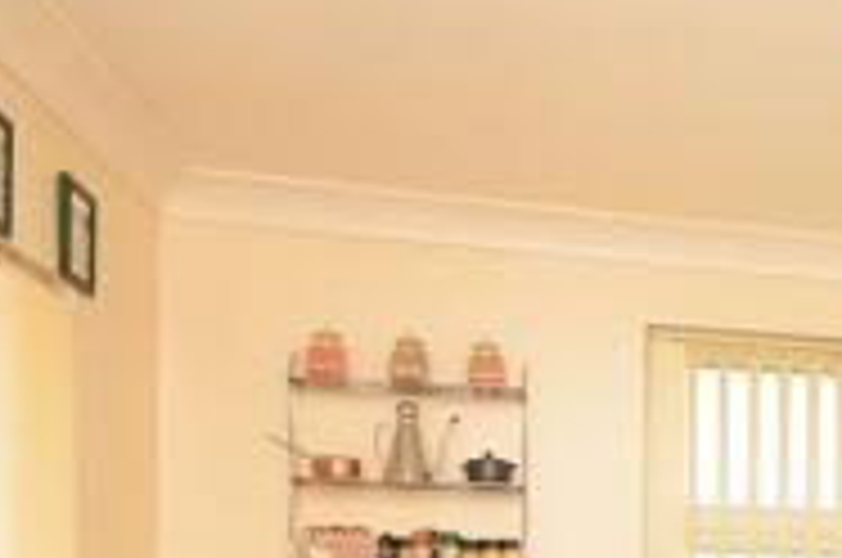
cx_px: 937
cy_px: 644
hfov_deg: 30.8
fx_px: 1348
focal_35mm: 58
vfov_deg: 21.9
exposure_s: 1/50
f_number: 5
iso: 200
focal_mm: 11
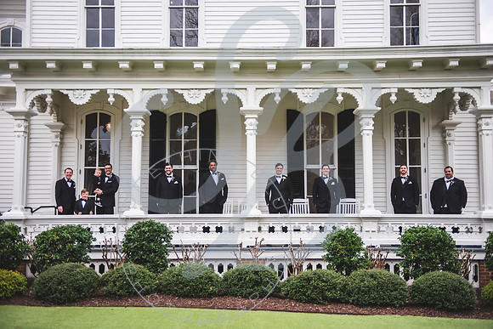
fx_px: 548
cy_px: 164
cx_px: 246
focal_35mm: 40
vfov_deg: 33.4
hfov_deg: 48.4
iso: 100
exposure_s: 1/800
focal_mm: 40
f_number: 2.8
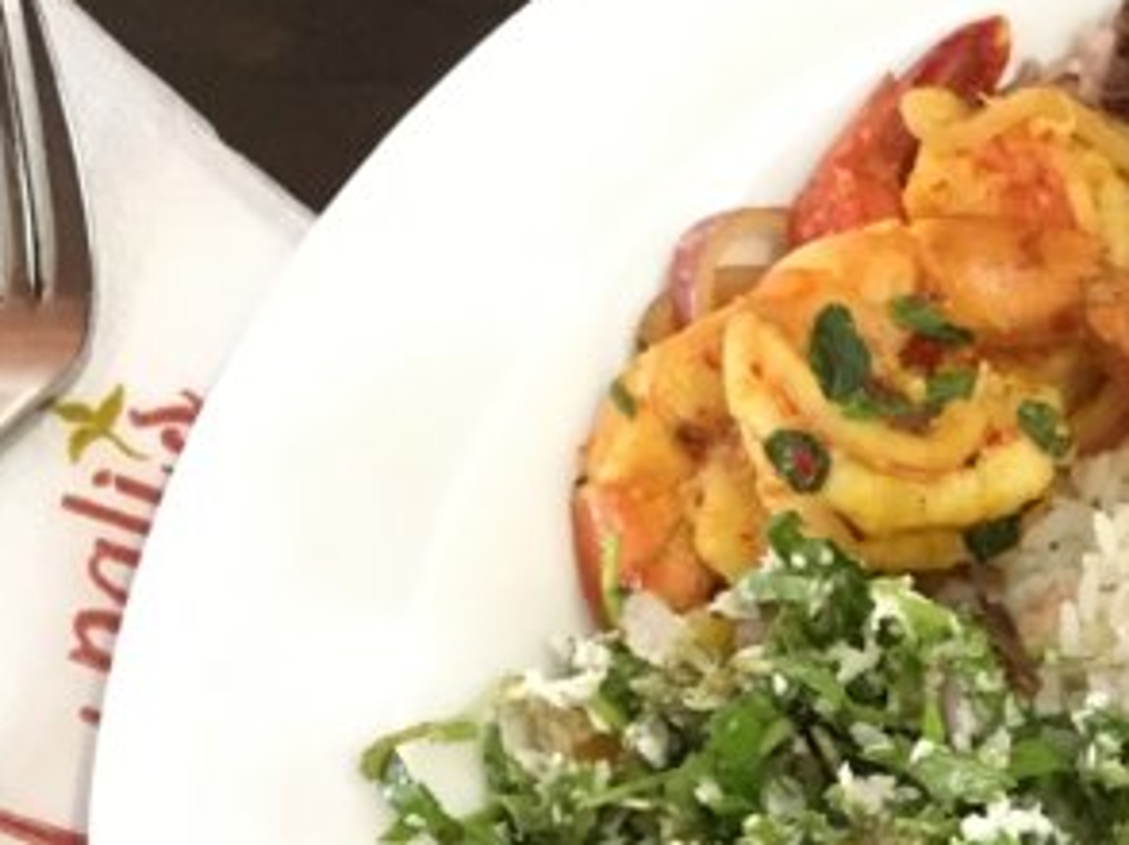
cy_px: 830
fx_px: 2574
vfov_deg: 18.2
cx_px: 1386
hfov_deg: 22.6
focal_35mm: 79
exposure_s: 1/17
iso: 320
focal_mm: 4.15
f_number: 2.2
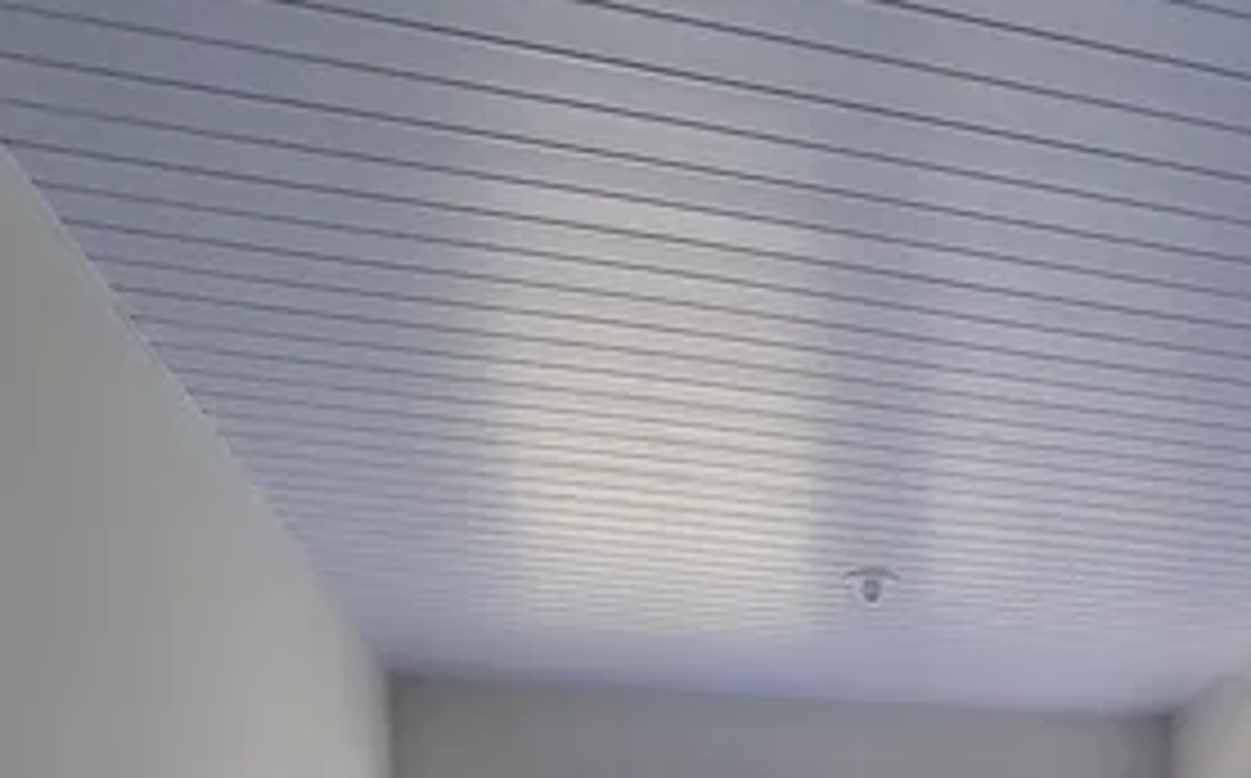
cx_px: 1102
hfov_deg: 44.4
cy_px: 1198
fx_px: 1396
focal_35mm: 41
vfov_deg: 23.9
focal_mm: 1.74
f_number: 2.2
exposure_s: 1/120
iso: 64
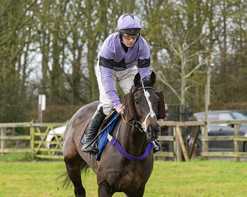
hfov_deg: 6.3
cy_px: 109
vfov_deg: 5.0
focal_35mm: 306
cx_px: 144
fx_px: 2238
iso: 800
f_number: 5
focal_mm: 125
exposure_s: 1/500
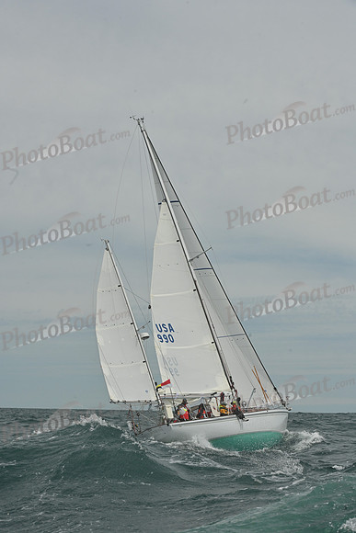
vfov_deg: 28.8
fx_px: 1038
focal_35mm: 70
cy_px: 266
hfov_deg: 19.5
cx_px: 178
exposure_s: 1/1250
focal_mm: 70
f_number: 11
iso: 320
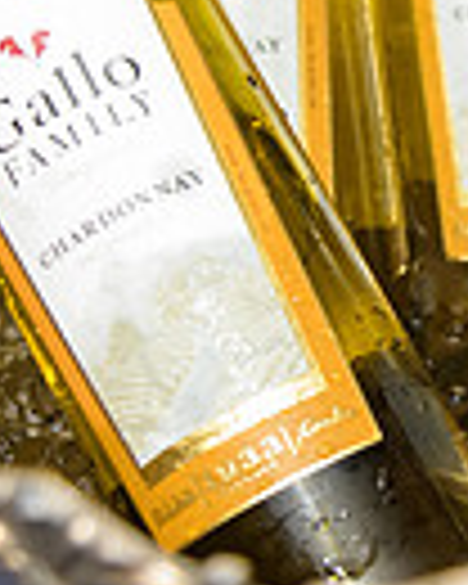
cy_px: 259
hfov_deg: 12.9
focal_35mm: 109
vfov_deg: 17.6
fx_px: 1887
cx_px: 814
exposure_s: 1/125
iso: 800
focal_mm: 26
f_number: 3.2
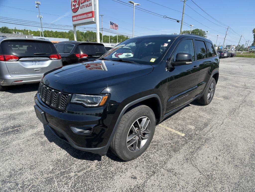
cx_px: 128
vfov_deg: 53.1
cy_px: 96
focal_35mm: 26
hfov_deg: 67.3
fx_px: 192
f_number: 1.5
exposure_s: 1/2513
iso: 50
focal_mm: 5.7
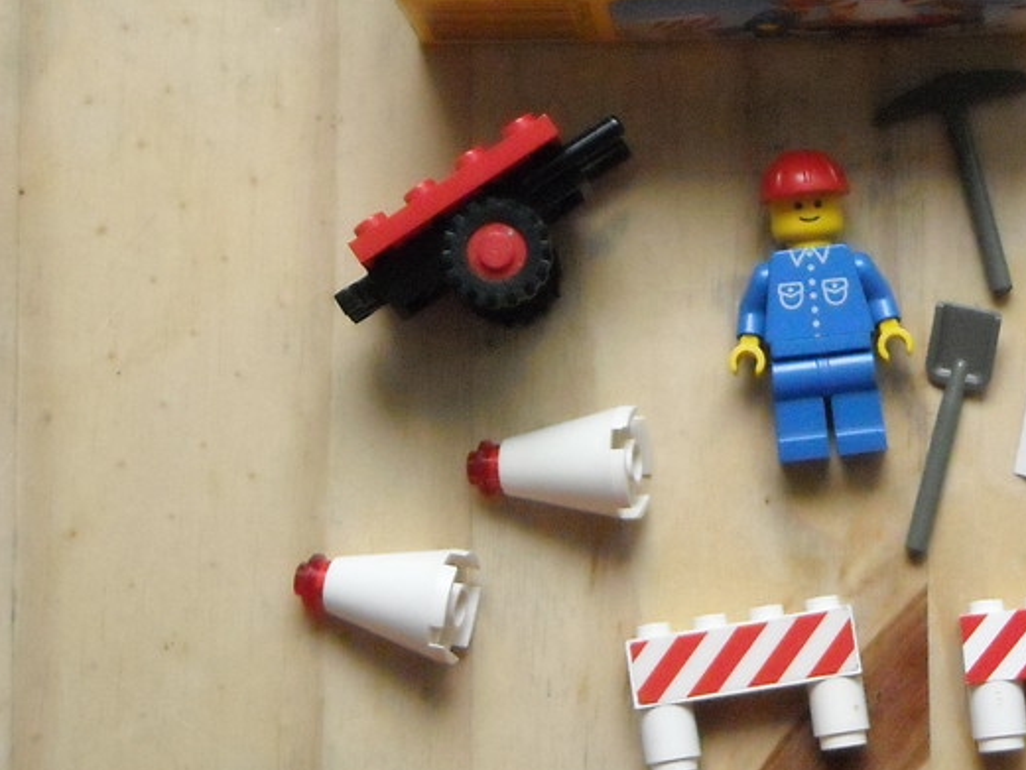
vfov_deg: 10.2
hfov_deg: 13.5
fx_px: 4299
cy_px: 235
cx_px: 882
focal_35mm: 145
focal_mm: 13.73
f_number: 4.1
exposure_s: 1/176
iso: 800
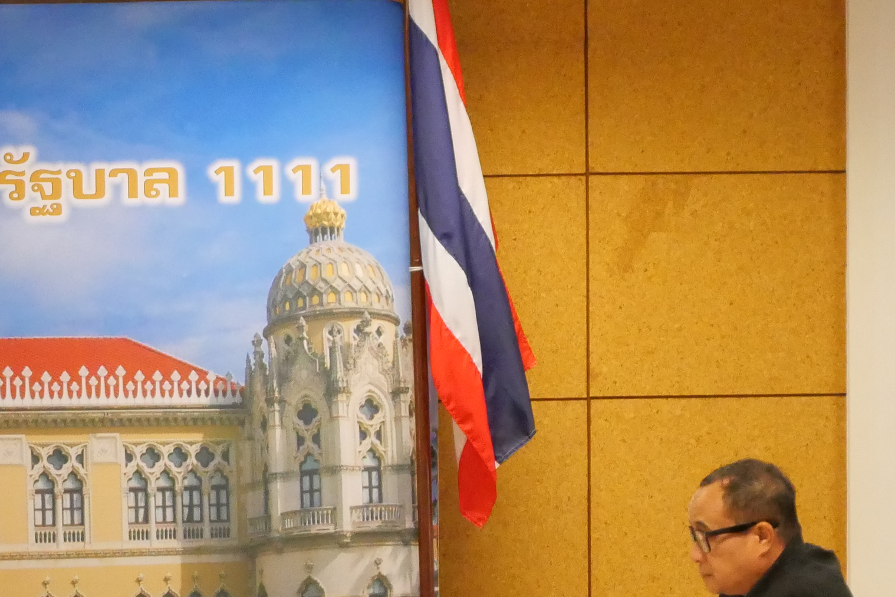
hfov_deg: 8.1
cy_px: 657
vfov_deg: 5.4
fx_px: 6265
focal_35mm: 252
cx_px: 105
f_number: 5.6
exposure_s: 1/100
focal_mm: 50
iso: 3200
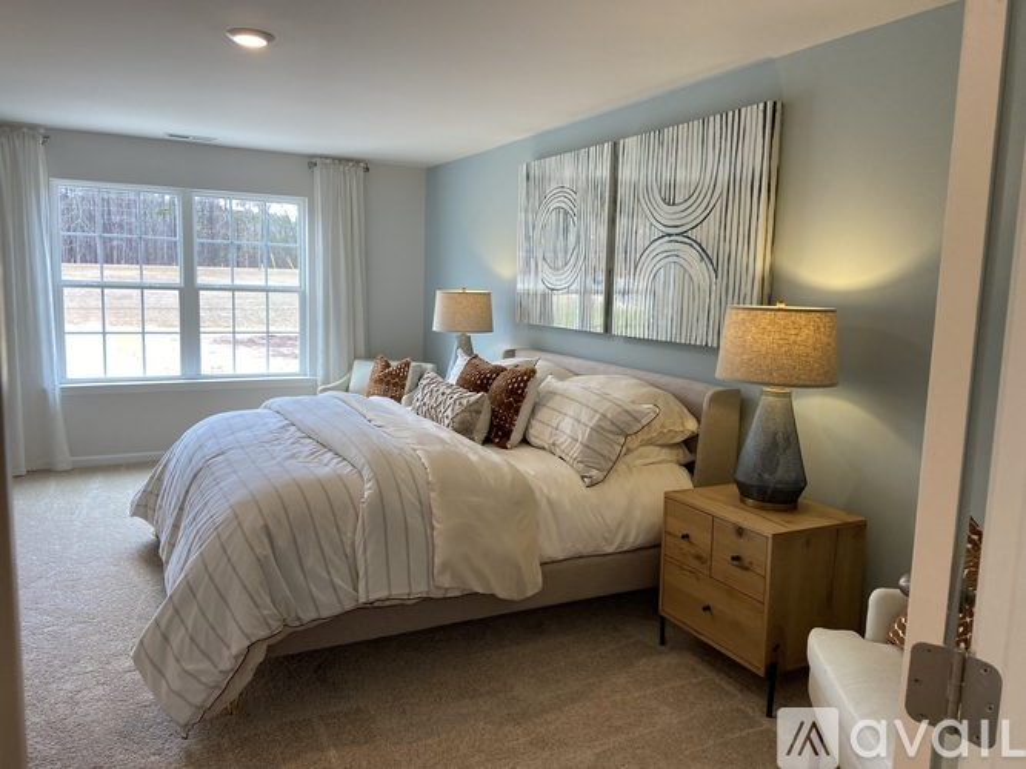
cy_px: 384
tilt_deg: -6.8
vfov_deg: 53.0
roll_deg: -1.3
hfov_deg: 67.3
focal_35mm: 26
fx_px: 770
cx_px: 513
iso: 80
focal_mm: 4.25
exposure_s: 1/120
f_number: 1.8
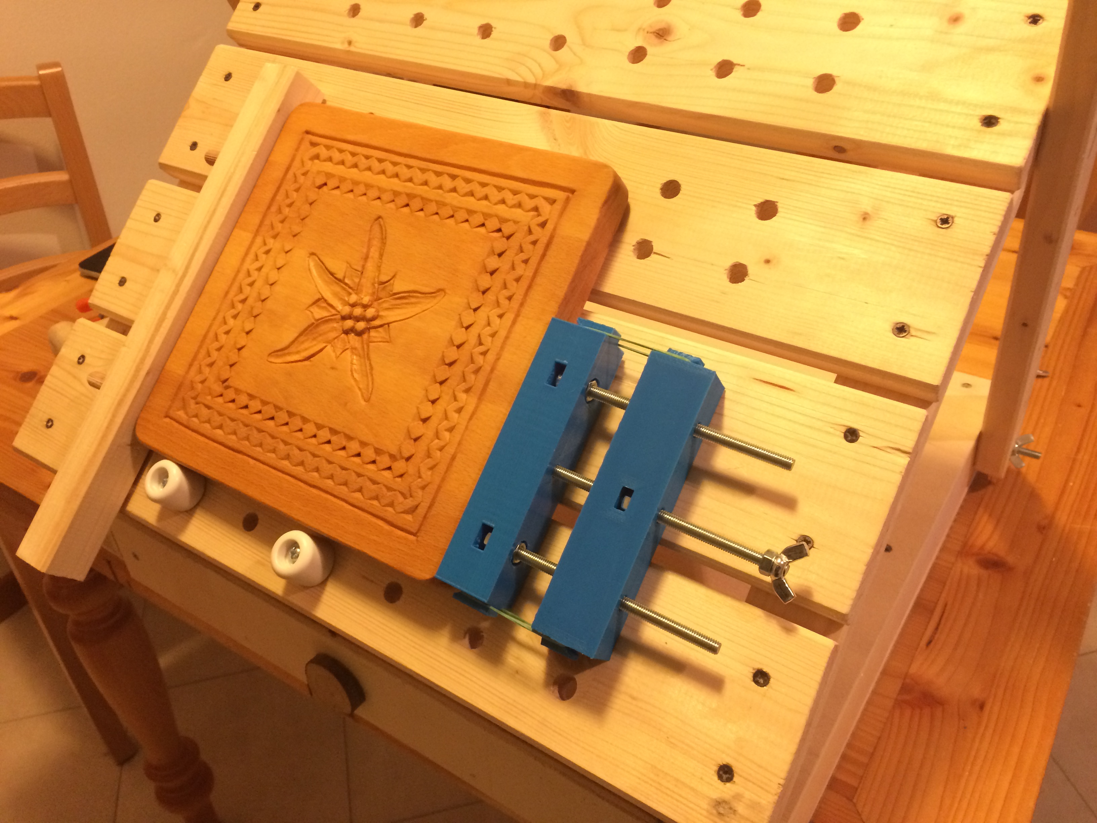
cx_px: 548
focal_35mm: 29
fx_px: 919
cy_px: 412
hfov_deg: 61.7
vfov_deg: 48.2
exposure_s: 1/33
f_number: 2.2
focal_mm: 4.15
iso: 320
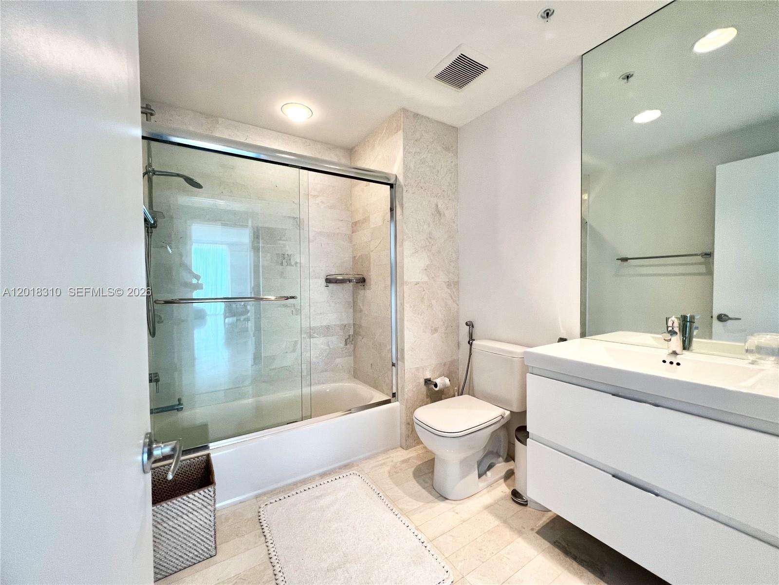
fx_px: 293
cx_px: 390
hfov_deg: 106.2
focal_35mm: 13
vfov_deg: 89.9
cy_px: 292
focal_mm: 1.57
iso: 160
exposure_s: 1/120
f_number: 1.8
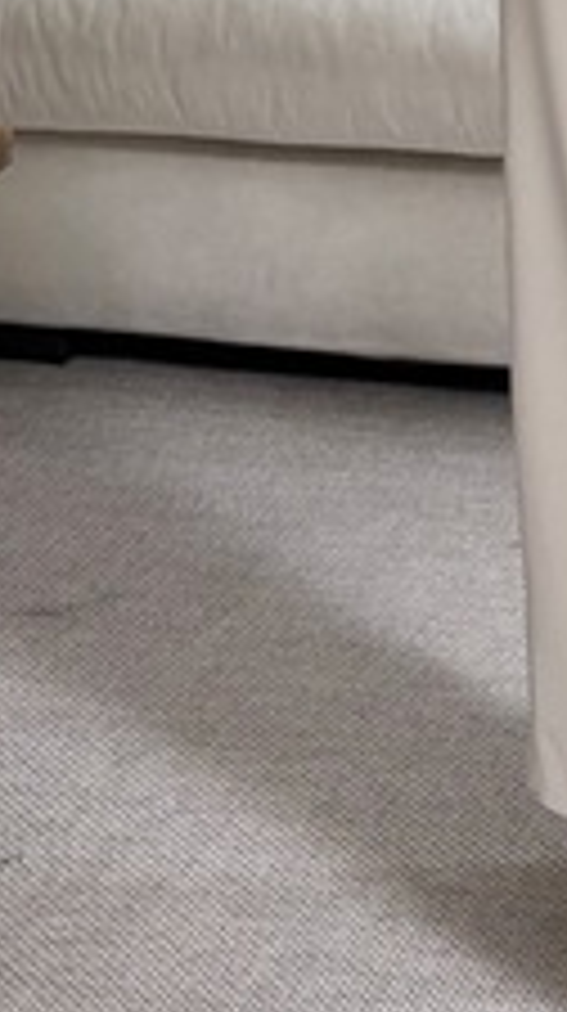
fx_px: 3379
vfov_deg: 15.1
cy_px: -720
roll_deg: -0.5
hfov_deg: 9.6
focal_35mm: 126
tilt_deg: -4.4
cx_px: 486
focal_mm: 5.96
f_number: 1.6
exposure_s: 1/120
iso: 125
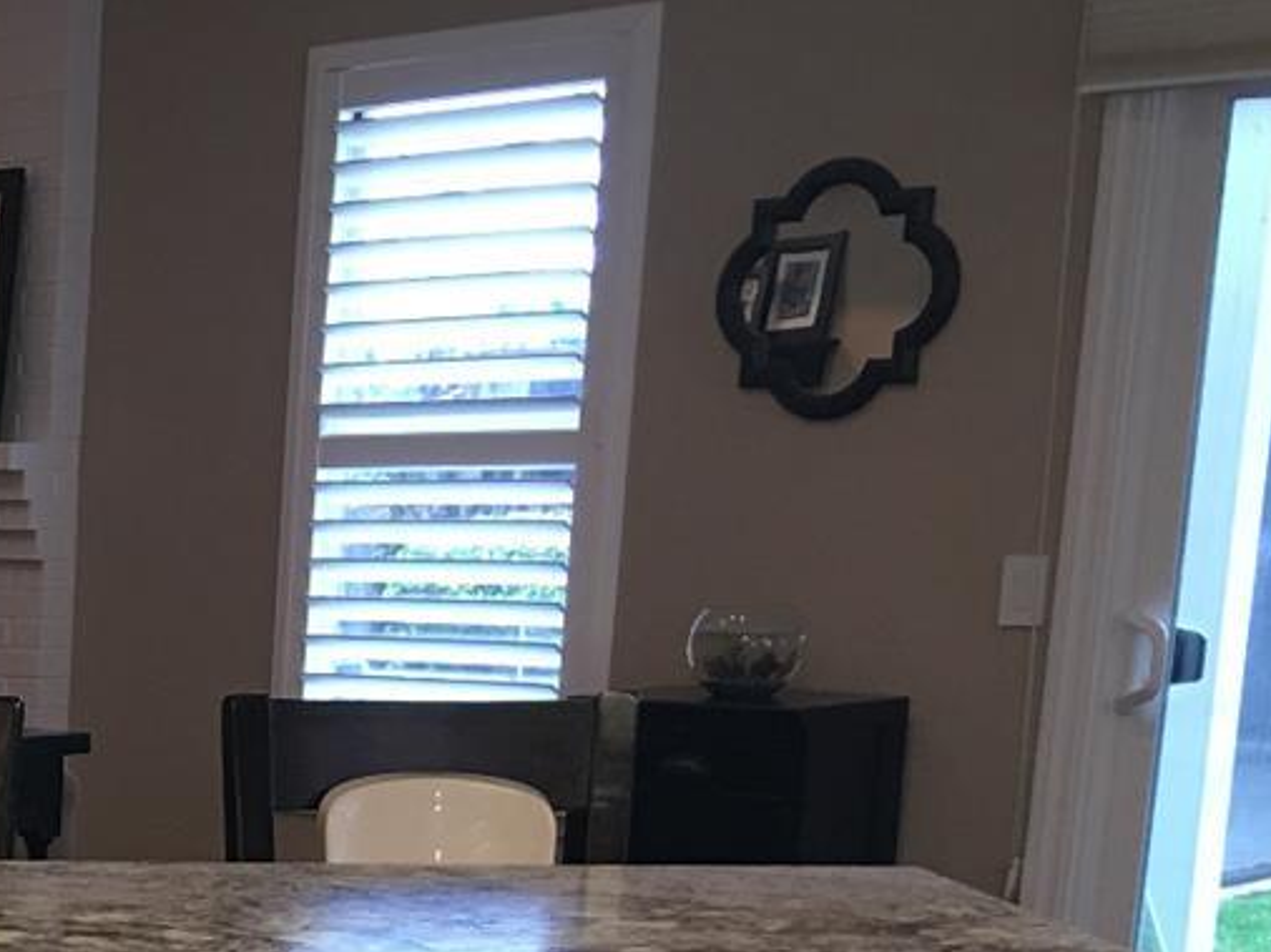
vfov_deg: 16.4
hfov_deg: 20.1
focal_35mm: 86
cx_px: -560
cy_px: 1163
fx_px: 3156
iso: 40
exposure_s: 1/15
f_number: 2.2
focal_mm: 4.15
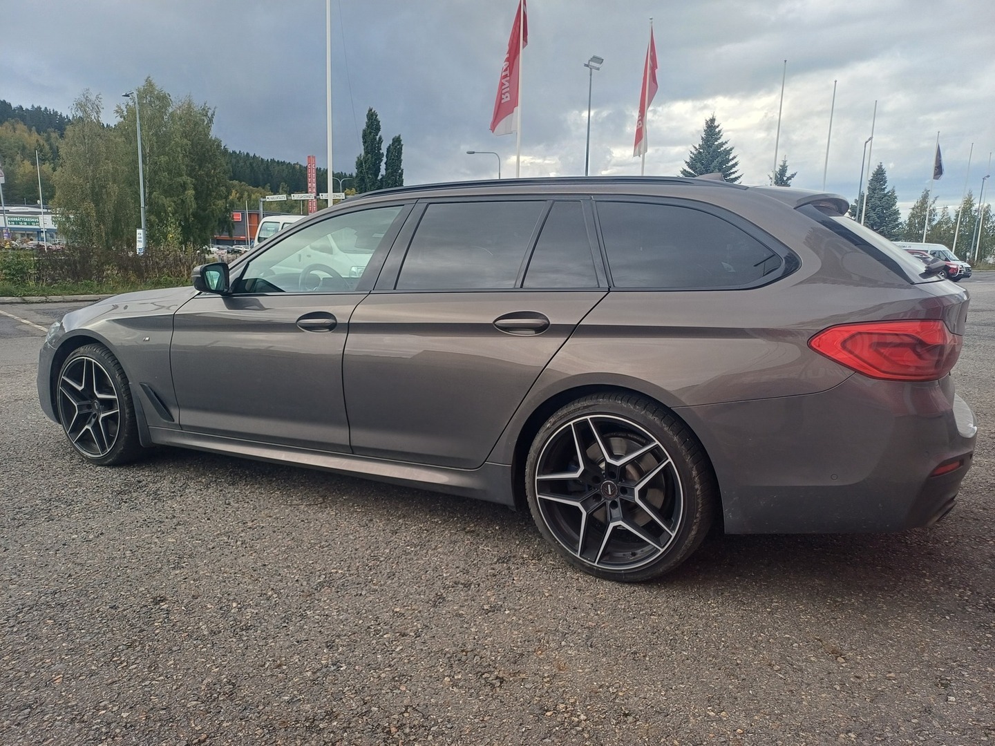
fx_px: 719
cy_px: 373
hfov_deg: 69.4
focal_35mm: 25
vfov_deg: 54.9
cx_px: 498
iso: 50
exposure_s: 1/167
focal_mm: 4.65
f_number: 1.8
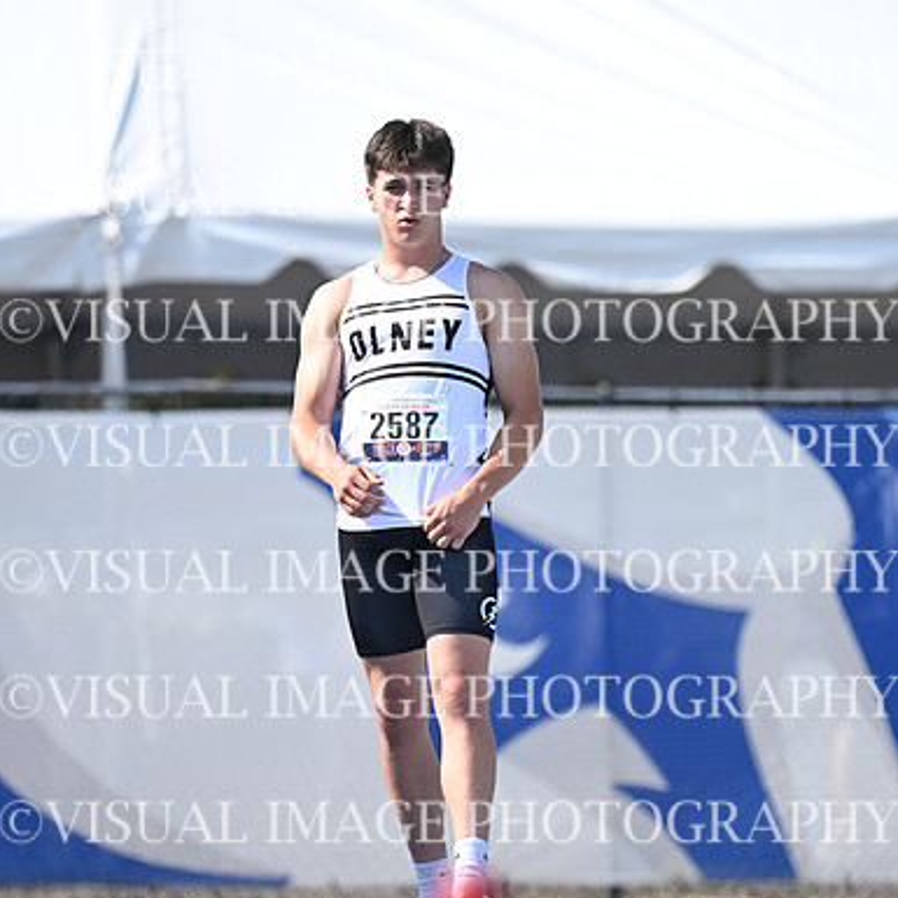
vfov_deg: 2.3
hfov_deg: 2.3
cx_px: 449
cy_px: 508
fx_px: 22570
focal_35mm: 769
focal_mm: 400
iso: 800
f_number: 4.5
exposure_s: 1/4000
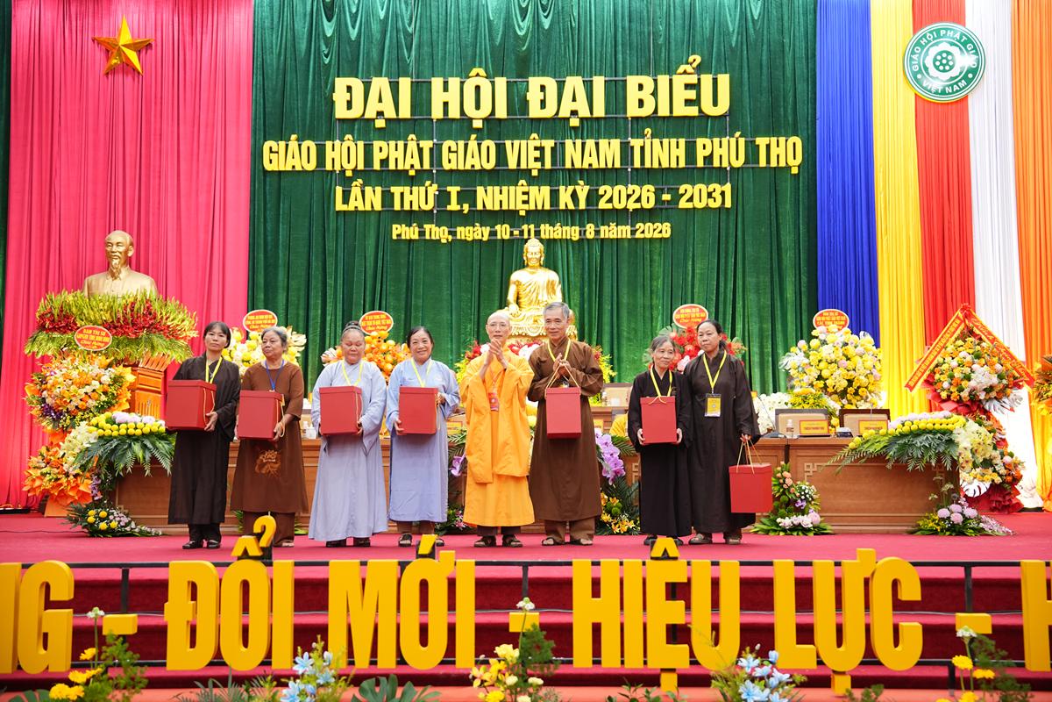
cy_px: 351
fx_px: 1344
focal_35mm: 46
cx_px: 526
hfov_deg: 42.7
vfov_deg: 29.2
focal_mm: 46
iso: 1250
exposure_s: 1/100
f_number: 2.8
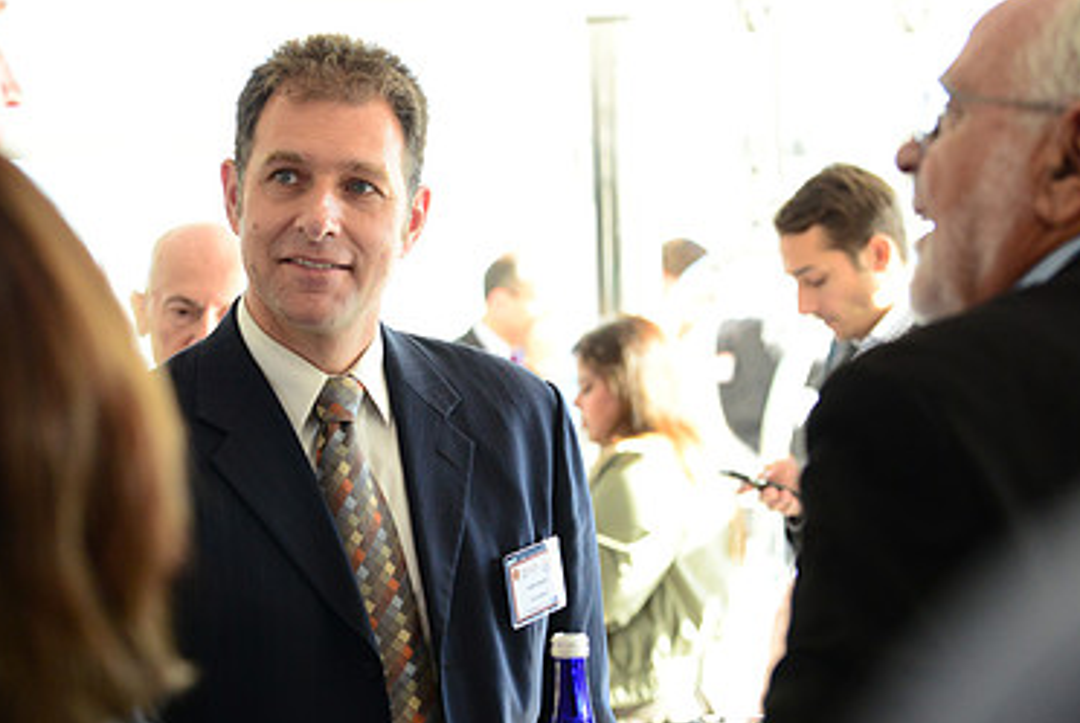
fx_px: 3274
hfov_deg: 18.7
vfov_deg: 12.6
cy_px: 385
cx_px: 363
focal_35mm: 109
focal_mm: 70
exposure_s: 1/400
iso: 1600
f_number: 4
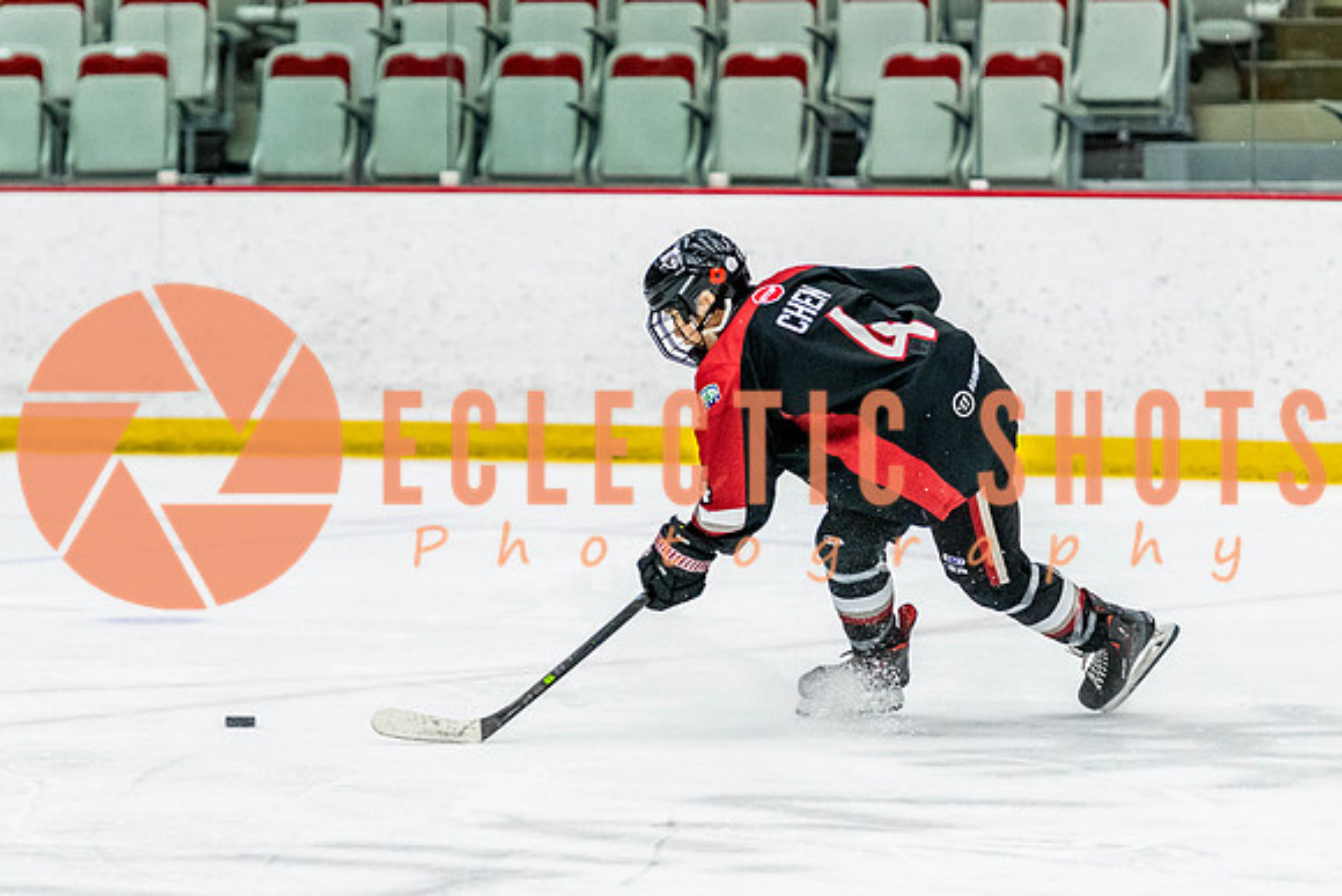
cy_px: 574
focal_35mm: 251
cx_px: 713
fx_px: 9366
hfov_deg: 8.2
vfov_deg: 5.5
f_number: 2.8
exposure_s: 1/640
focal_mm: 140
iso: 2000
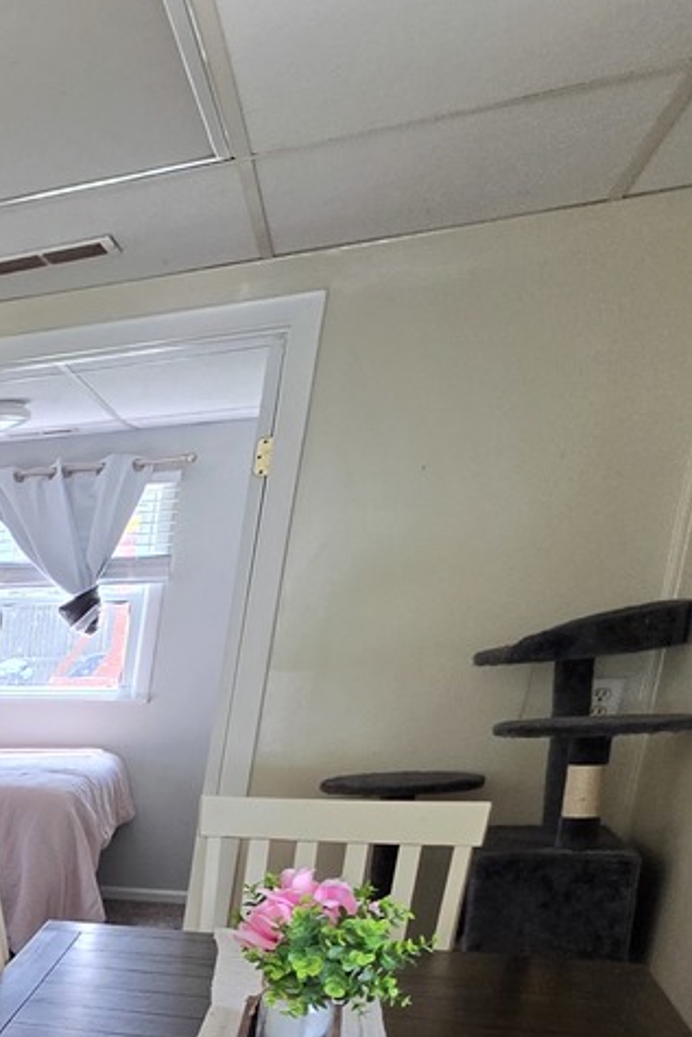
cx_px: -581
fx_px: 1181
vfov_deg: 41.0
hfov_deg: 21.0
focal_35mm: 41
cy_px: 1048
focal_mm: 2.2
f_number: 1.9
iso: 200
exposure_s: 1/120
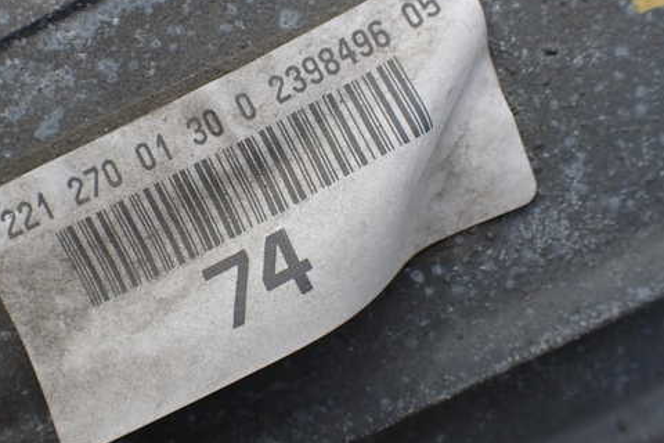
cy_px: 170
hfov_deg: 49.3
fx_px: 719
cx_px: 270
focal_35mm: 39
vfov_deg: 34.1
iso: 100
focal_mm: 5.4
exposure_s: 1/640
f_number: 3.2
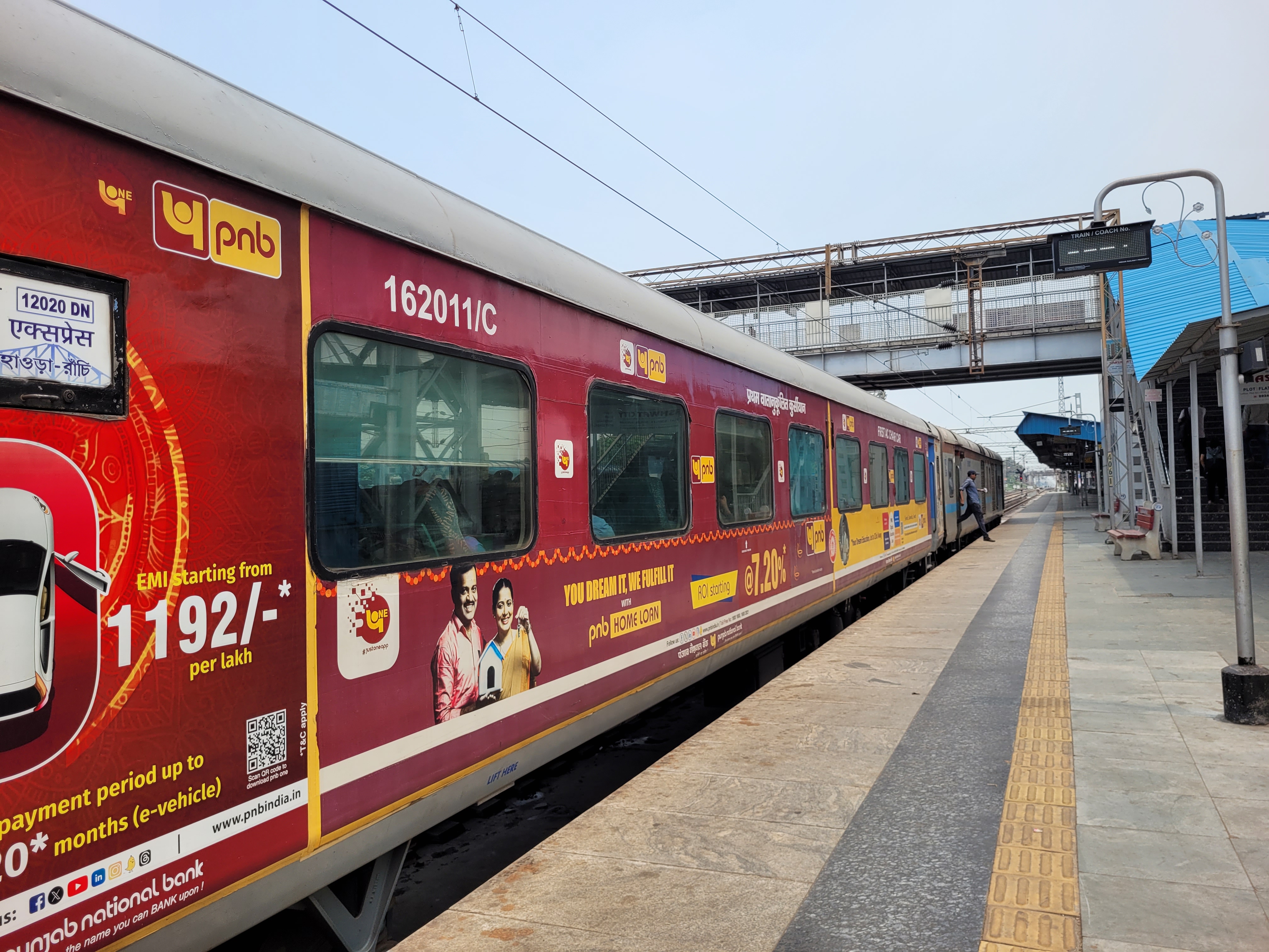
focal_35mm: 26
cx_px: 634
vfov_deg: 53.1
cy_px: 476
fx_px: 953
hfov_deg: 67.3
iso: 40
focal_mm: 5.4
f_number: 1.8
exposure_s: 1/1859
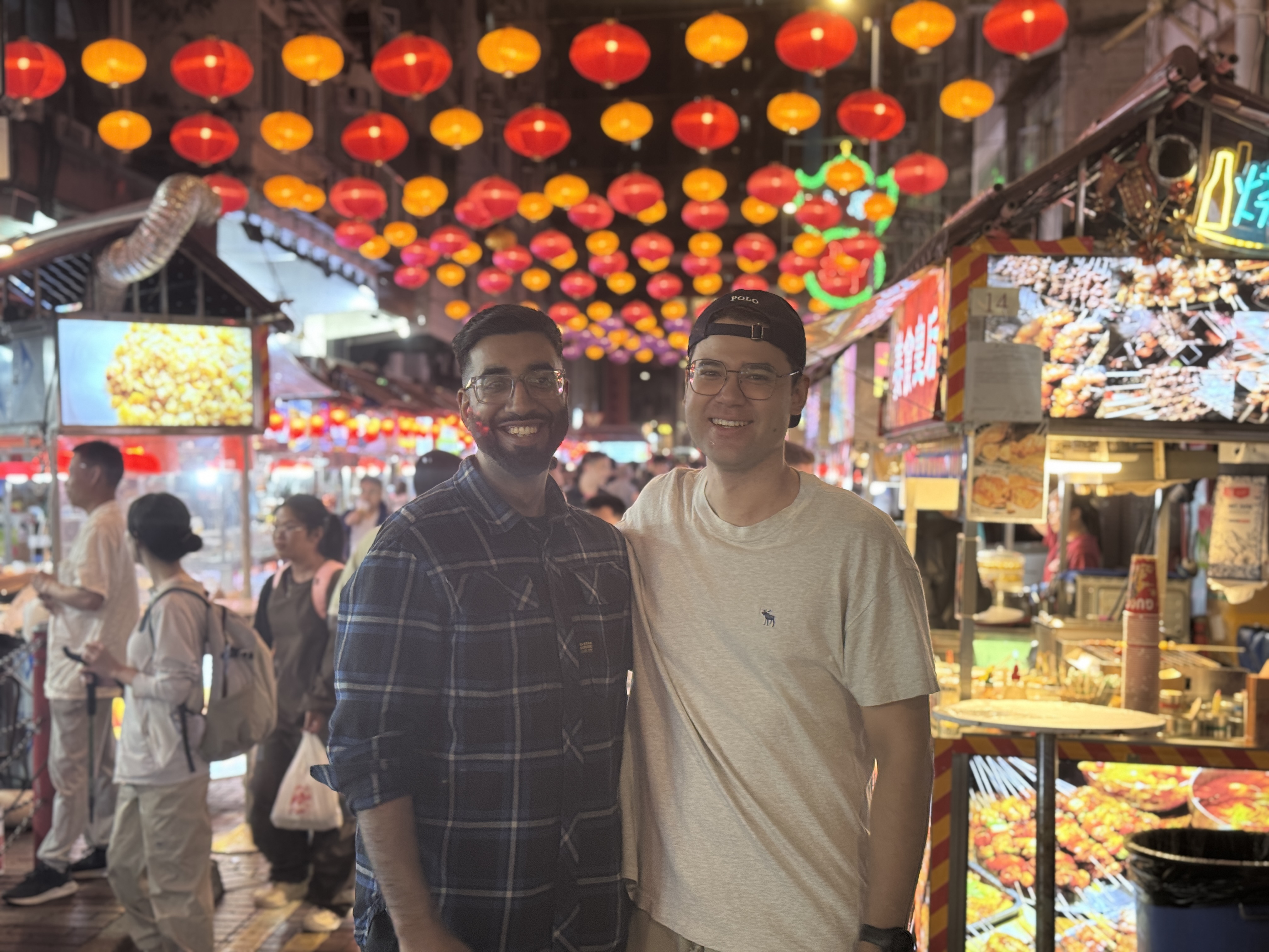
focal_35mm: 48
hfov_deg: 39.7
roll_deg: +0.1
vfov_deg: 30.3
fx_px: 1760
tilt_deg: -1.4
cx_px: 634
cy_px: 476
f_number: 1.78
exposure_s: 1/50
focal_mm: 6.76
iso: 100
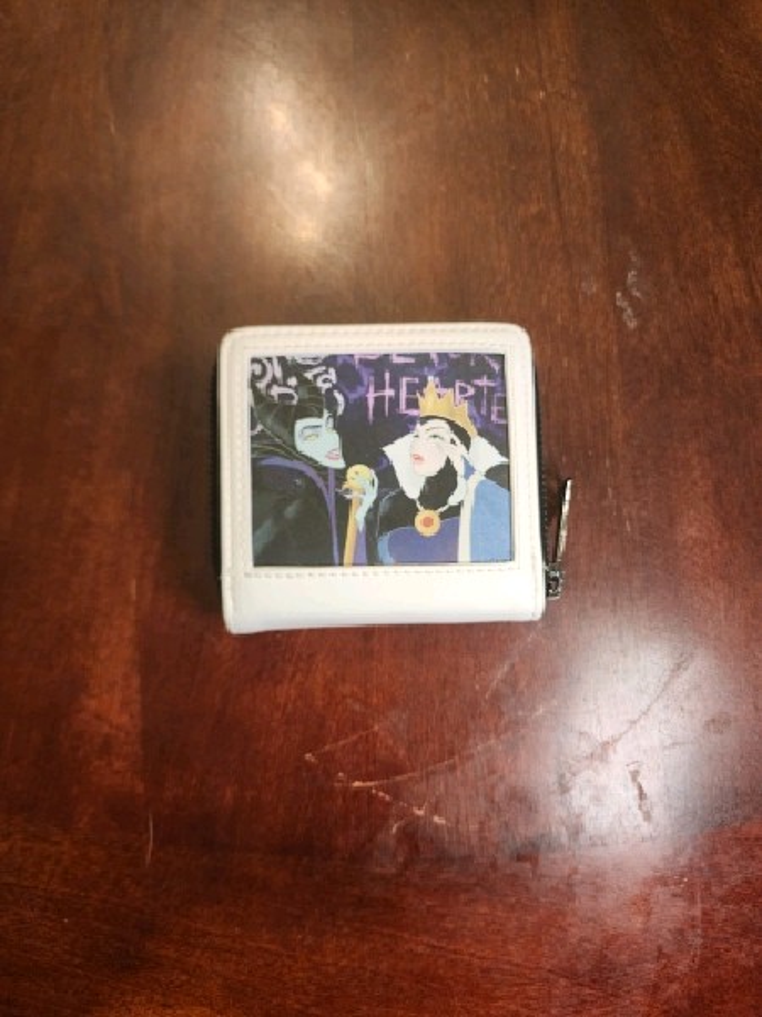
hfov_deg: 58.9
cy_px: 508
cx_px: 381
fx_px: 675
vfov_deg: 73.9
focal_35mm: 23
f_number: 1.8
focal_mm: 6.4
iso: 320
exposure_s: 1/120
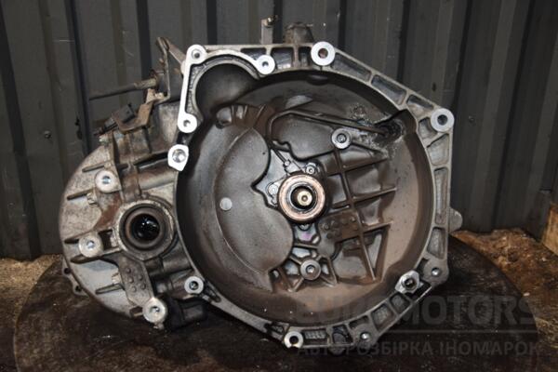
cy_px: 186
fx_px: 697
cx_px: 279
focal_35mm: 45
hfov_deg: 43.6
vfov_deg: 29.9
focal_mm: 30
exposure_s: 1/60
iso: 800
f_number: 5
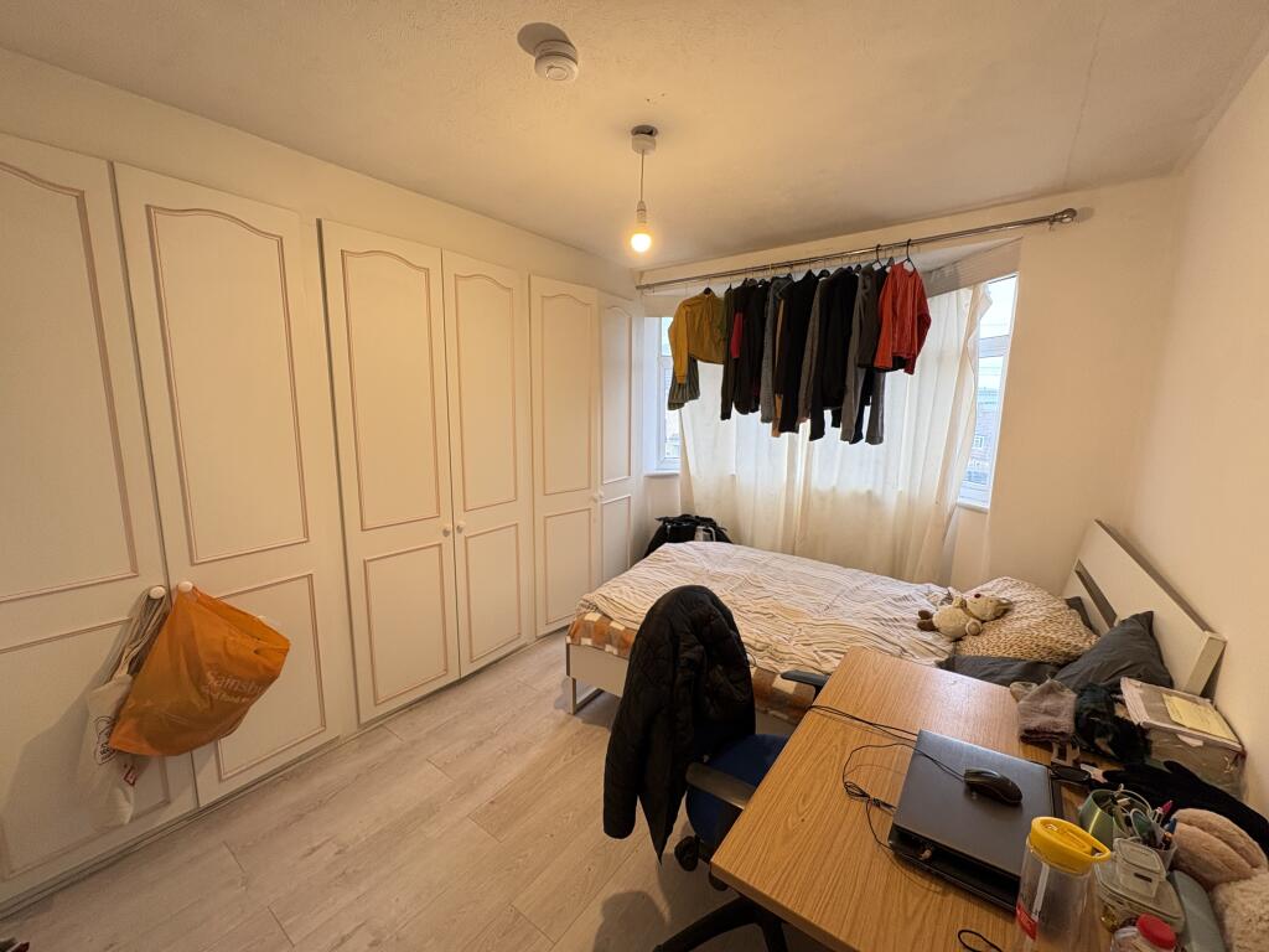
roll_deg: -0.4
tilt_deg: -7.5
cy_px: 476
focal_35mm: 14
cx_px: 634
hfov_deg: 102.1
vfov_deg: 85.7
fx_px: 513
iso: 160
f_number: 2.2
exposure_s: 1/50
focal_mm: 2.22
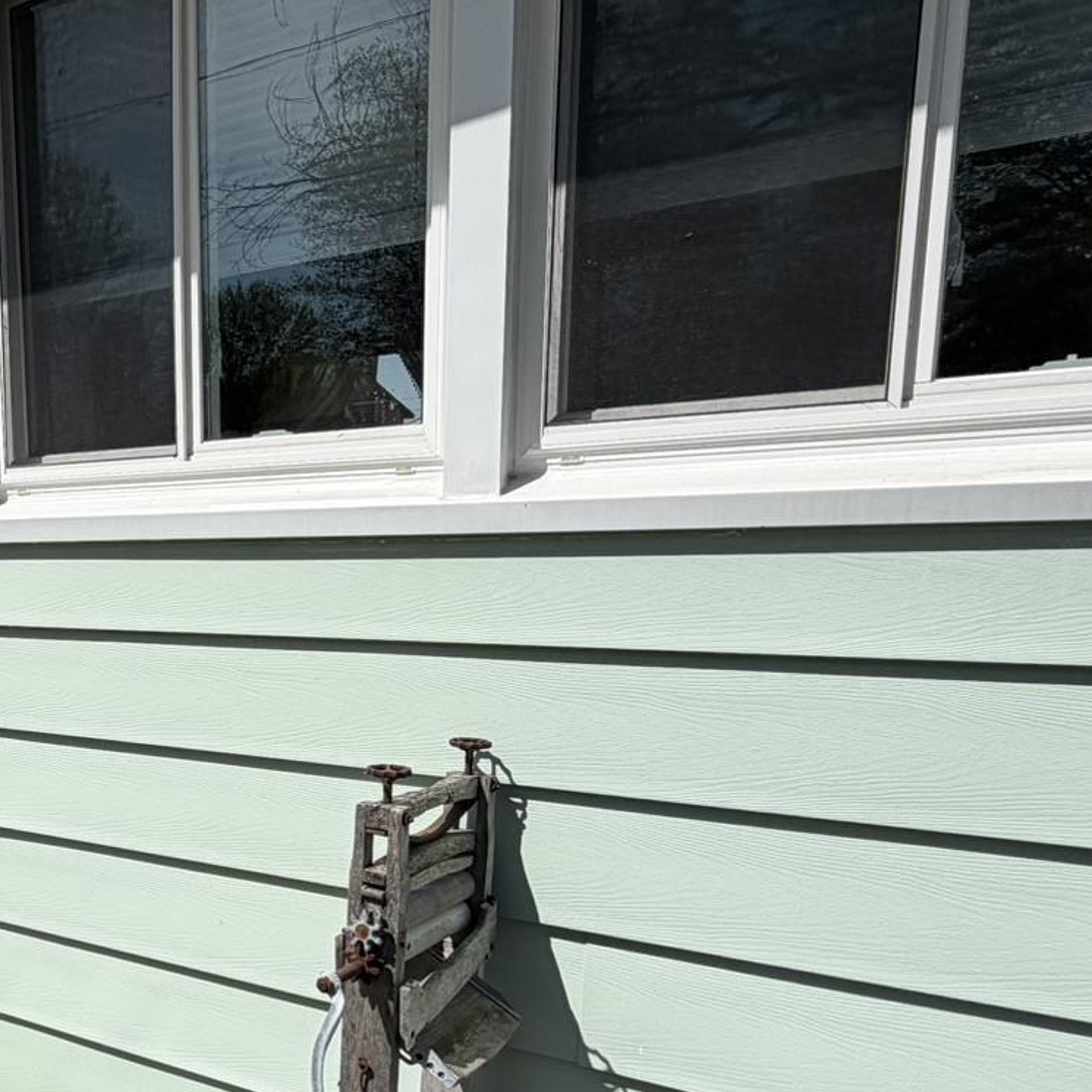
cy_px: 727
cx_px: -38
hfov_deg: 41.2
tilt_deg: -12.3
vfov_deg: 47.7
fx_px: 1213
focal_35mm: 34
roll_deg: -0.8
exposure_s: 1/1698
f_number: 2.2
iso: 20
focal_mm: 2.22
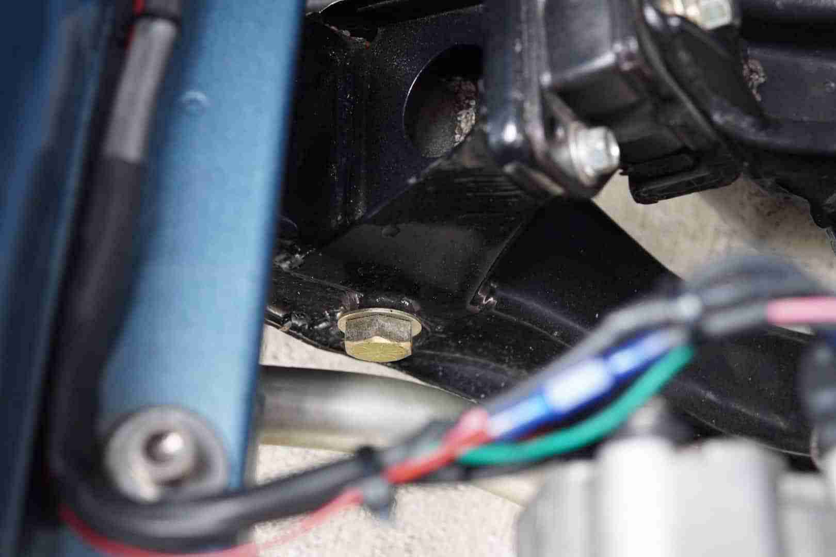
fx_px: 1045
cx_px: 418
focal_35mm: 45
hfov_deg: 43.6
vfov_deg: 29.9
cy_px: 278
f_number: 3.2
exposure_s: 1/60
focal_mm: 30
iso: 1600
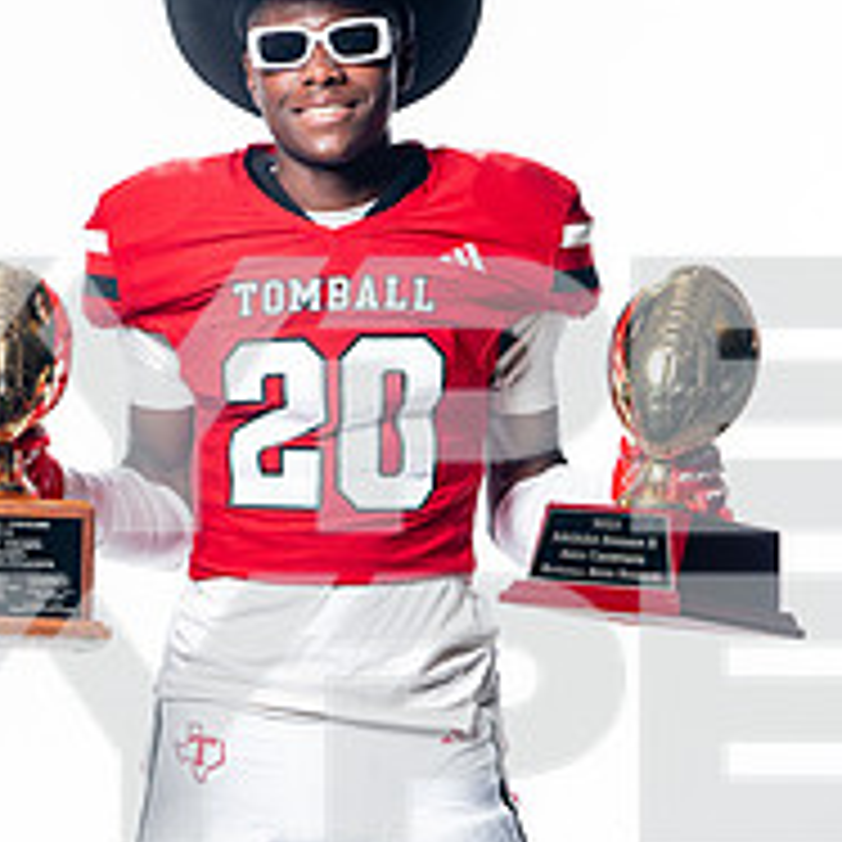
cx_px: 275
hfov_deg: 9.7
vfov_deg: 9.7
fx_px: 4954
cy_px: 716
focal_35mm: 180
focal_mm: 88
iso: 100
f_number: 5.6
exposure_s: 1/250
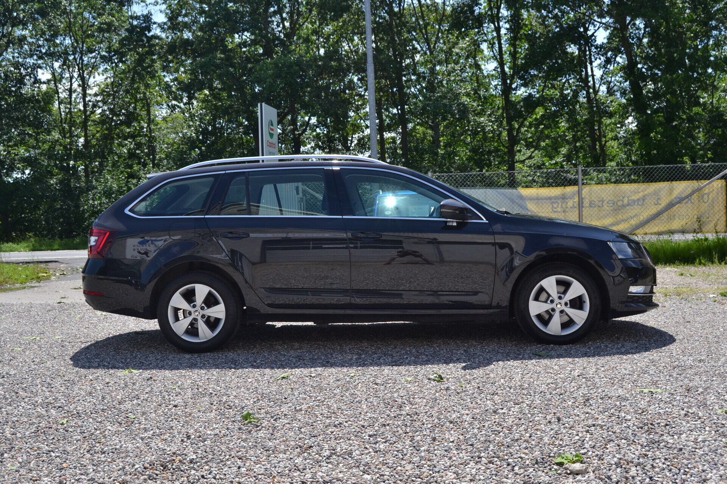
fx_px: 727
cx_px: 364
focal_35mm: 36
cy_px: 242
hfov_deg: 53.1
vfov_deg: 36.9
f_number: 8
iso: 100
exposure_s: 1/250
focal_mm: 24
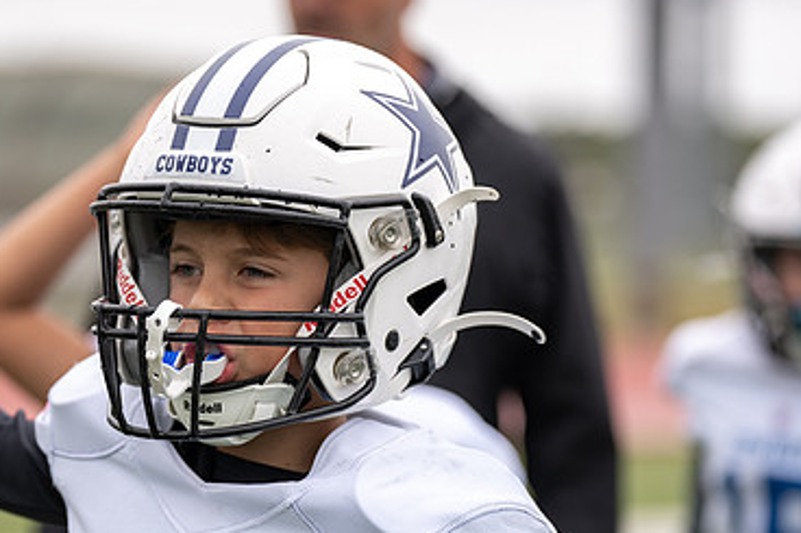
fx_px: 4626
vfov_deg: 6.6
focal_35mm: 208
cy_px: 393
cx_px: 337
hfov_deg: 9.9
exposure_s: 1/400
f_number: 2.8
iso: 100
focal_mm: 132
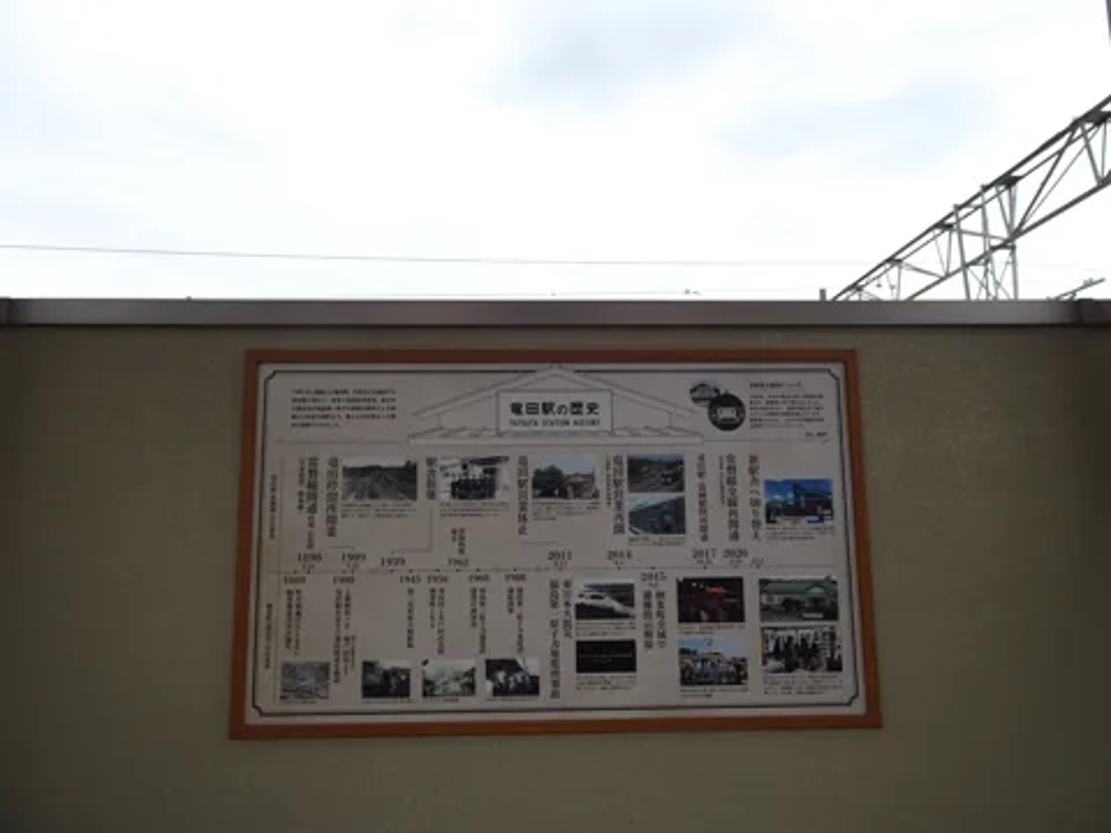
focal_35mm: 24
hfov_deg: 71.6
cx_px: 556
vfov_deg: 56.8
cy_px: 416
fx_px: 770
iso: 80
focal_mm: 4.1
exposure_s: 1/500
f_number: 3.5
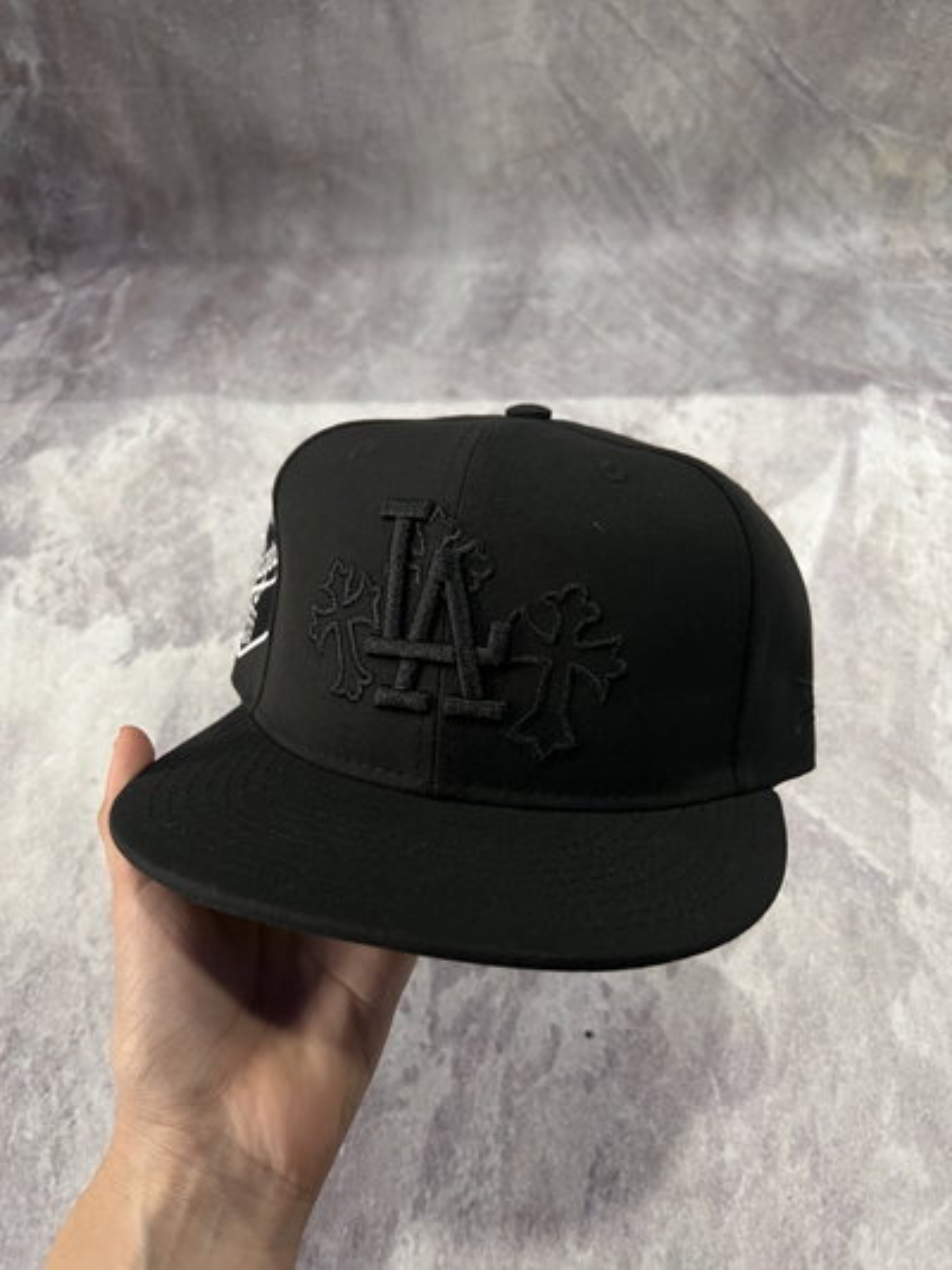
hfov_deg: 53.1
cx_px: 476
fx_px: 953
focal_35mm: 26
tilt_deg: -50.1
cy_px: 635
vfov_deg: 67.3
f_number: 1.5
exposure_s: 1/50
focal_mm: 5.7
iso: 160
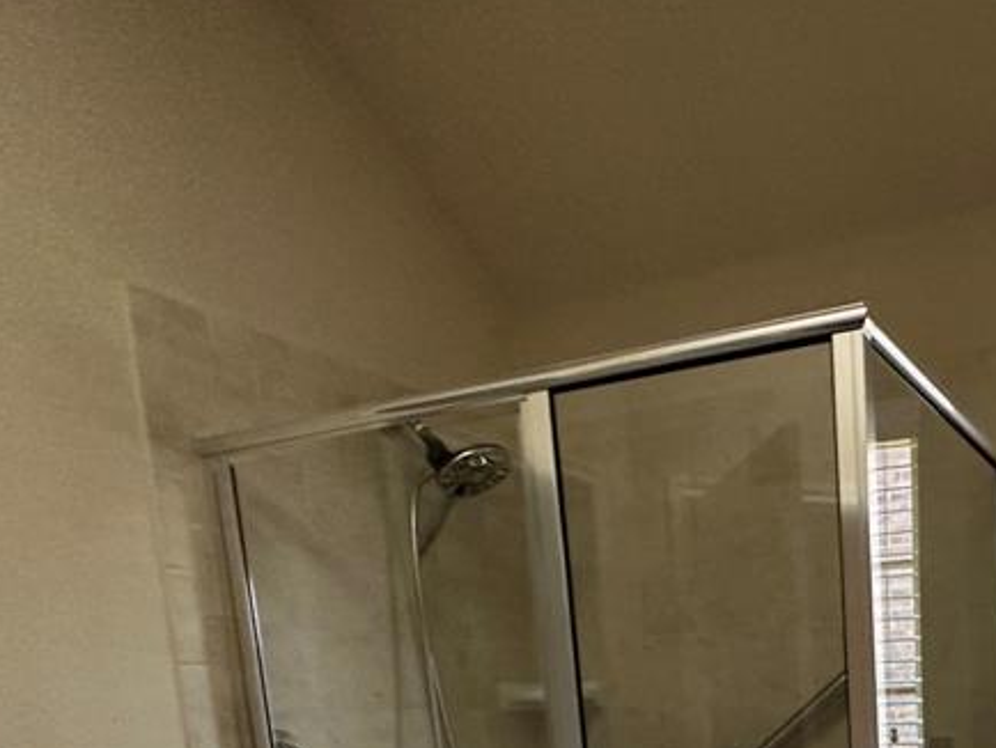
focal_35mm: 33
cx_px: 881
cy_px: 854
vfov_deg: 35.6
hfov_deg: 49.7
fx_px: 950
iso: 400
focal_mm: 2.22
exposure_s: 1/60
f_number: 2.2
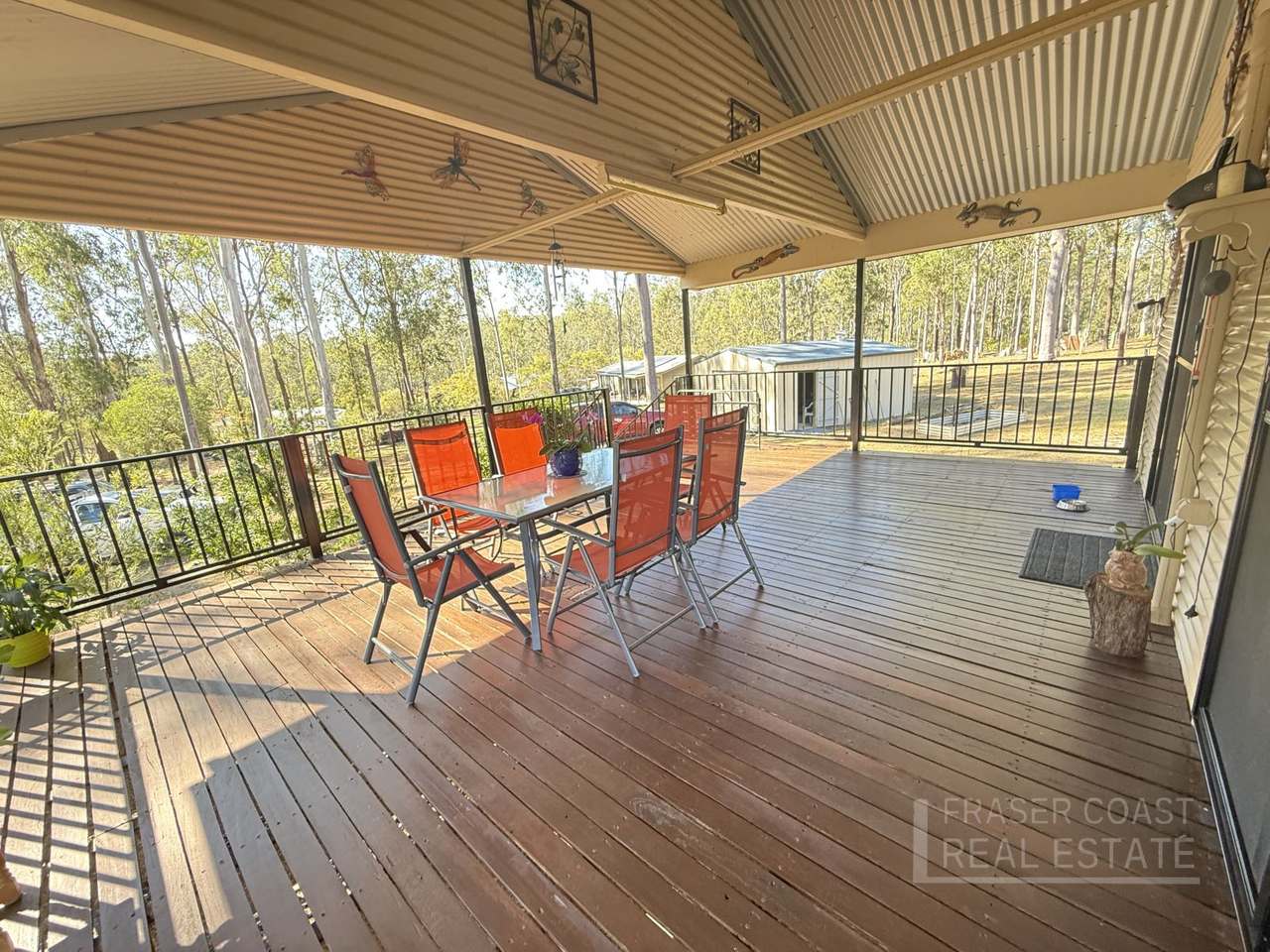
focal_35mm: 14
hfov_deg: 102.1
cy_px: 476
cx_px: 635
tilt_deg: -12.1
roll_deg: +4.5
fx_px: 514
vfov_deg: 85.7
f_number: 2.2
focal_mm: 2.22
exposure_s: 1/99
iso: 250
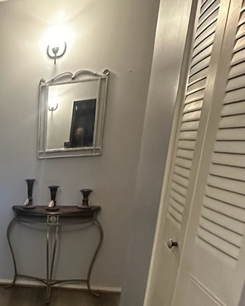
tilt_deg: -20.9
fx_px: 363
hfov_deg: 29.2
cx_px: -83
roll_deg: +4.1
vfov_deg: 41.8
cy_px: 280
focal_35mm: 40
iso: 800
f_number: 2.2
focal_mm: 2.22
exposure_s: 1/60
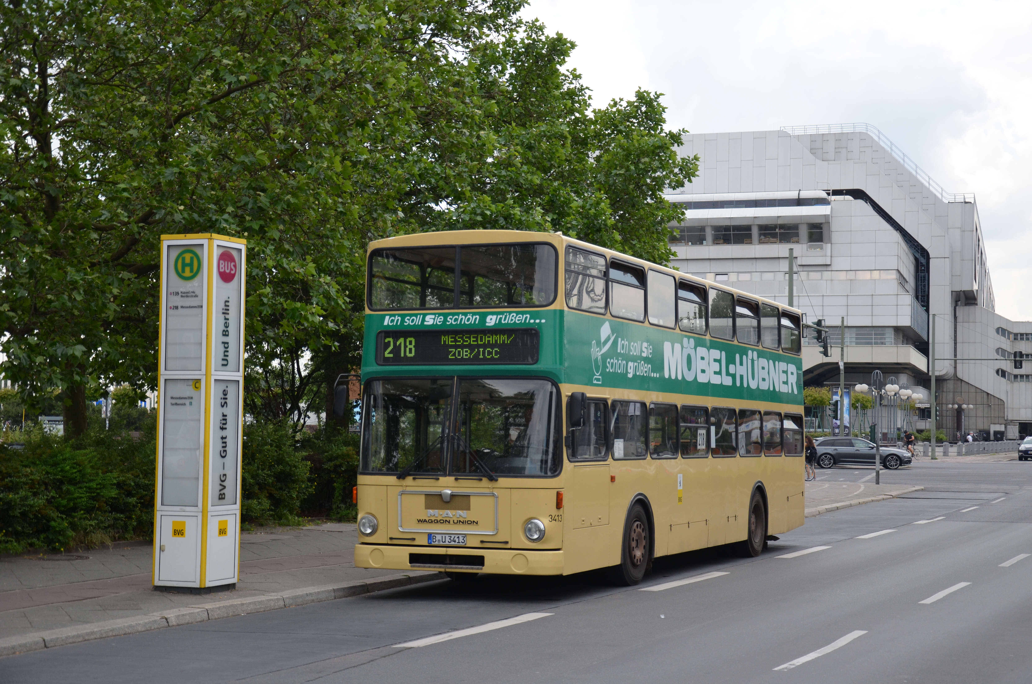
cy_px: 342
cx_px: 516
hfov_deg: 33.5
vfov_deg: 22.5
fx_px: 1716
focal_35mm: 60
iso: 400
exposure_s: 1/1250
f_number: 5
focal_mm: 40
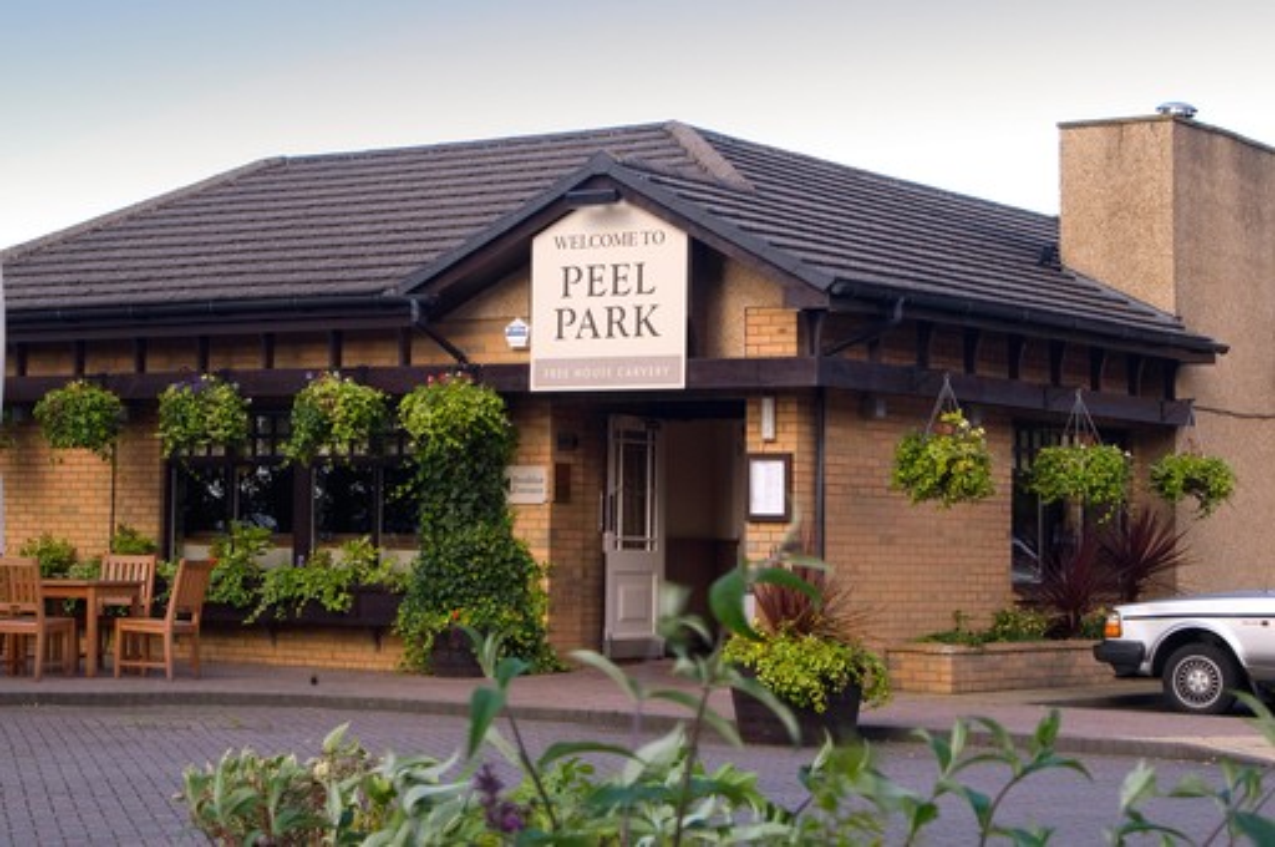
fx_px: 2653
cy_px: 424
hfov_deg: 27.0
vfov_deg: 18.1
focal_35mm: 75
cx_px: 638
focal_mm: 50
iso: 200
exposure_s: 1/60
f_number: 11
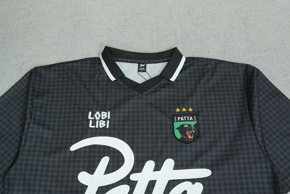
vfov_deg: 35.5
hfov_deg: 51.3
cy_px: 97
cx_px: 145
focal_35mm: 38
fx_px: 302
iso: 1000
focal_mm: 25
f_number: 8
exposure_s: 1/160
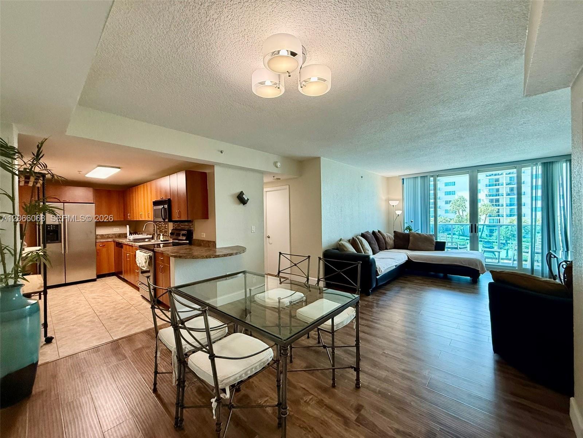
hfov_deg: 102.1
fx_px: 236
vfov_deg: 85.7
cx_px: 292
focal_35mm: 14
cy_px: 219
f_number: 2.2
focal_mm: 2.22
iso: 400
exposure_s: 1/120
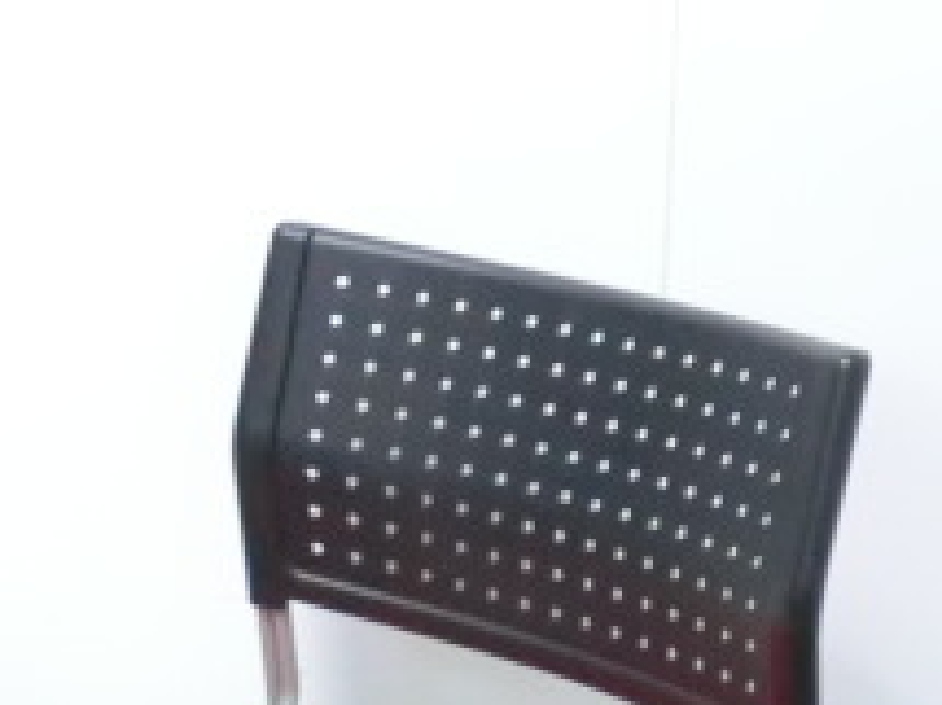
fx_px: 3073
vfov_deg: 12.8
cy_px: 801
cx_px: 315
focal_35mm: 113
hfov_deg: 17.4
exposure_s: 1/25
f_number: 3.9
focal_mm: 6.9
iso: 800
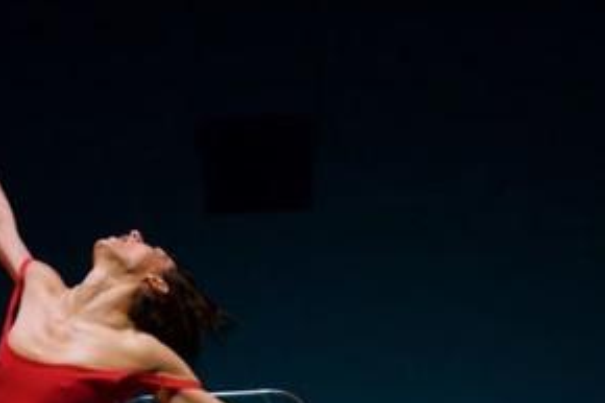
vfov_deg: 9.0
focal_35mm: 149
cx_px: 197
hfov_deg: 13.8
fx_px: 2503
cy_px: 539
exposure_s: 1/1000
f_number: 4.2
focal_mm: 48
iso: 8000
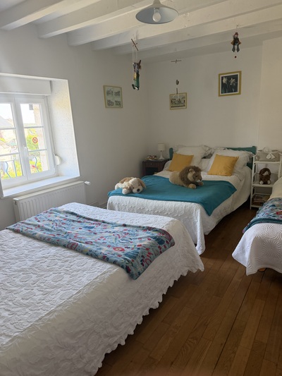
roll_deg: +3.0
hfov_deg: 56.8
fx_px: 261
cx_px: 141
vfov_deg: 71.6
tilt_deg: -14.6
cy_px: 188
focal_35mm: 24
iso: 200
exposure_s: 1/121
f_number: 1.78
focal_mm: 6.76
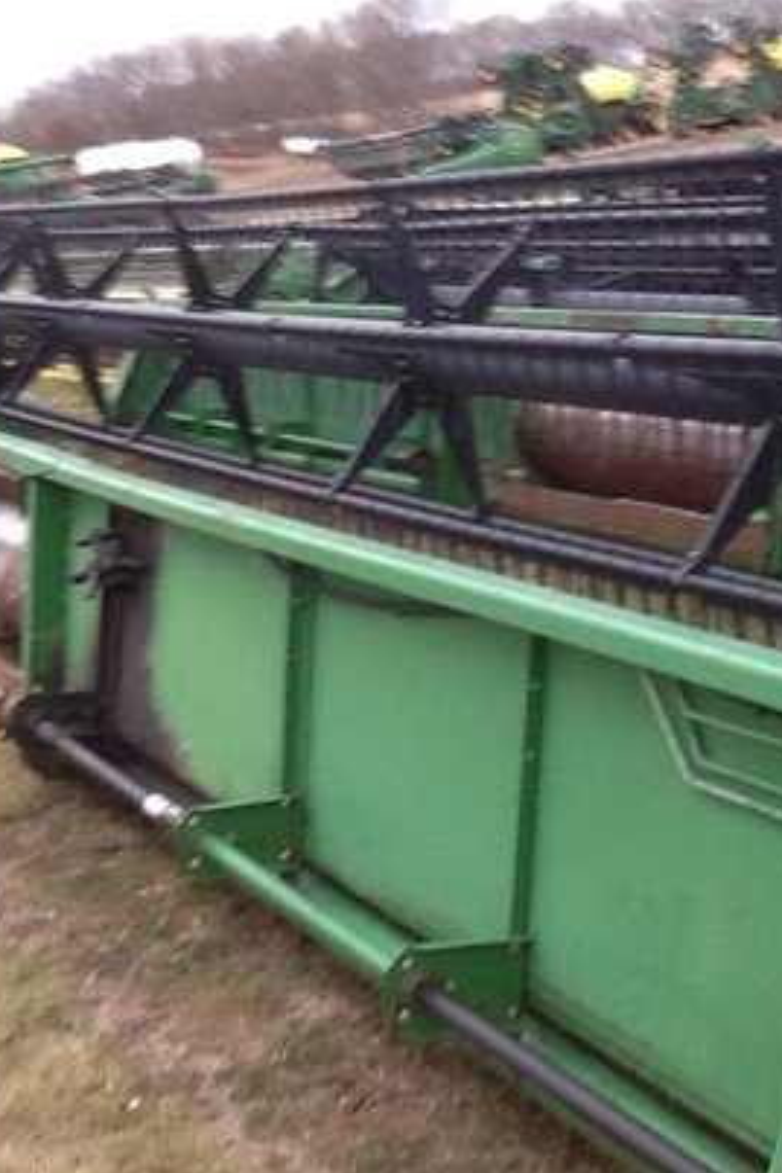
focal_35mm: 62
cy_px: 586
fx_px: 2020
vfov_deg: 32.4
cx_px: 426
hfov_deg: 21.9
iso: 50
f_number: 2.4
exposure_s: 1/40
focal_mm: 2.03
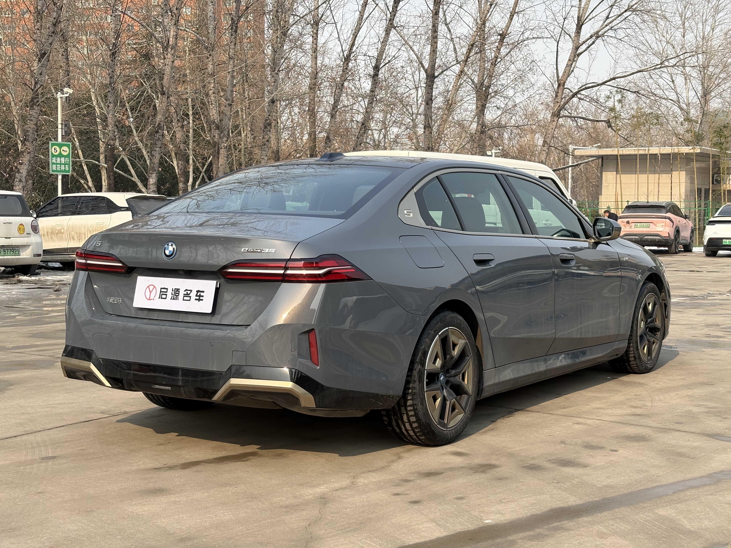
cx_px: 366
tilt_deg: -3.3
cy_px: 274
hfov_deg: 36.8
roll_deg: -0.1
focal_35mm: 52
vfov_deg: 28.0
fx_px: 1098
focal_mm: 5.96
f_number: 1.6
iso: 32
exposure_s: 1/1957
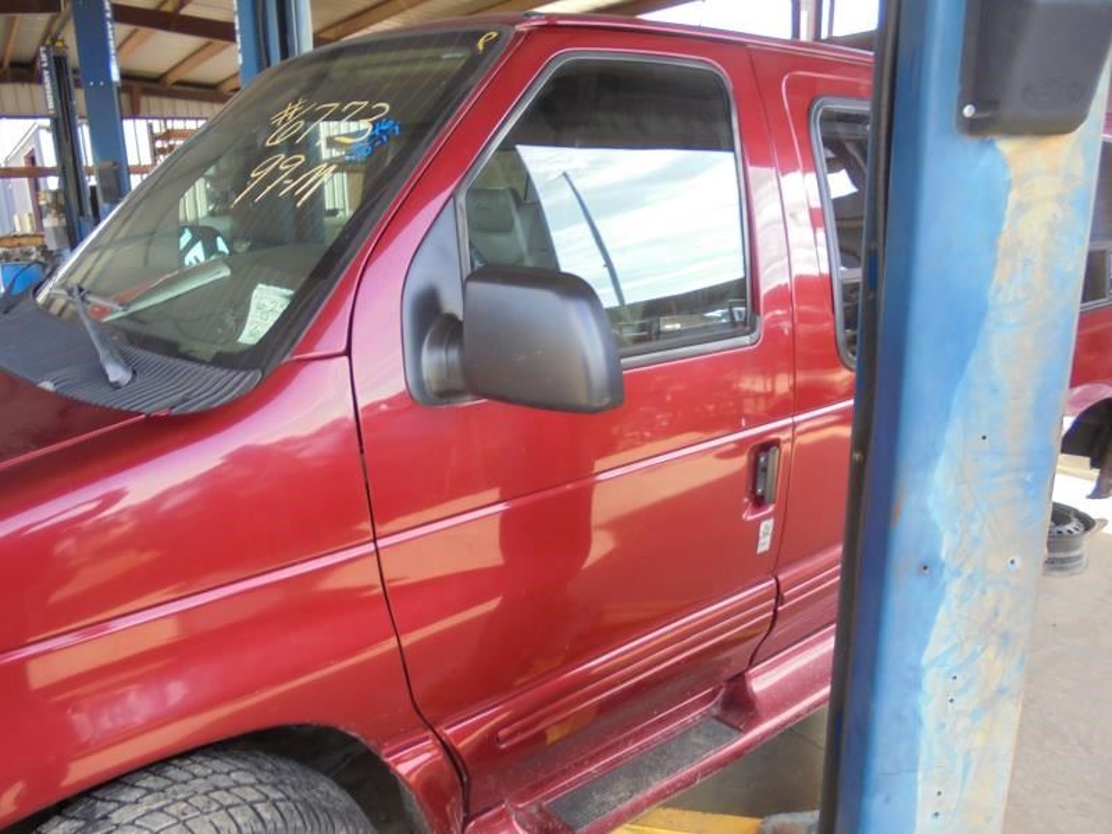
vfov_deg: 53.1
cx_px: 556
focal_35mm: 26
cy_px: 417
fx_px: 835
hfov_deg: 67.3
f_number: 3.5
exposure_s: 1/50
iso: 100
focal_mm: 4.6
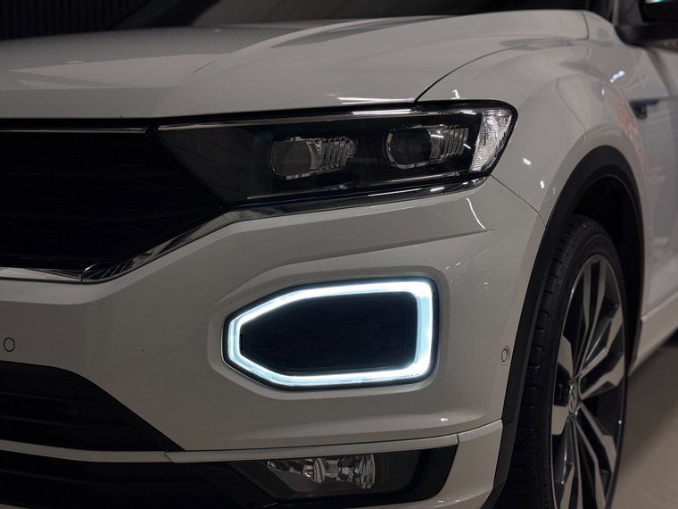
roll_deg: -0.4
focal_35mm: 48
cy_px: 254
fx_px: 940
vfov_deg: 30.3
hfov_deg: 39.7
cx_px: 339
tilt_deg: -5.8
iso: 160
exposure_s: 1/50
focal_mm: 6.76
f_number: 1.78
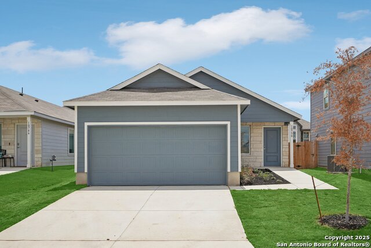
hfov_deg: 54.4
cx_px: 186
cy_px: 124
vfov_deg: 37.9
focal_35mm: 35
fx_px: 361
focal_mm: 35
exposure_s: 1/500
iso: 100
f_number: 8
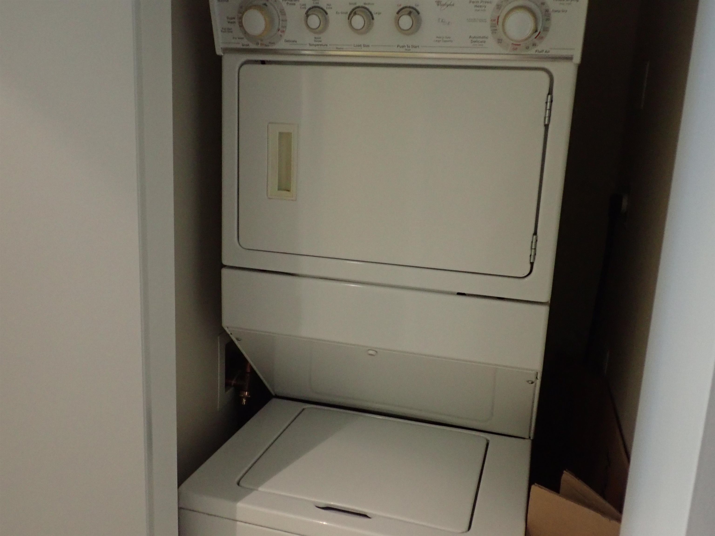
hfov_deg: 56.8
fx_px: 661
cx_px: 358
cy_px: 268
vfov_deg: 44.2
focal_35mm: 32
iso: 800
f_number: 2.4
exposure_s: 1/25
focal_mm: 5.87
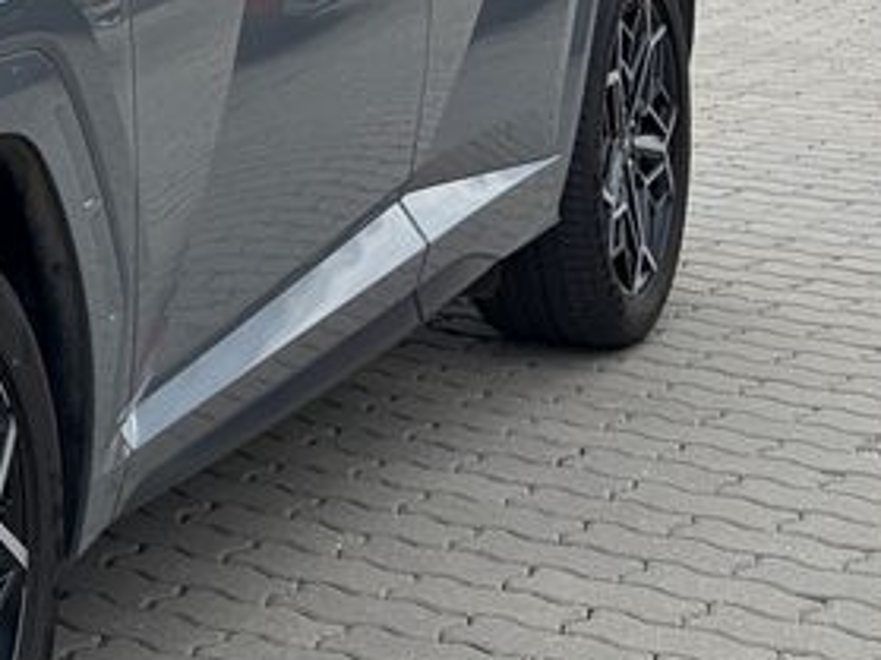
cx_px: -417
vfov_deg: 12.7
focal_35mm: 112
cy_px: -253
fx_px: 2849
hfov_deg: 16.2
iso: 64
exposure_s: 1/2075
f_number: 1.6
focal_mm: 5.96
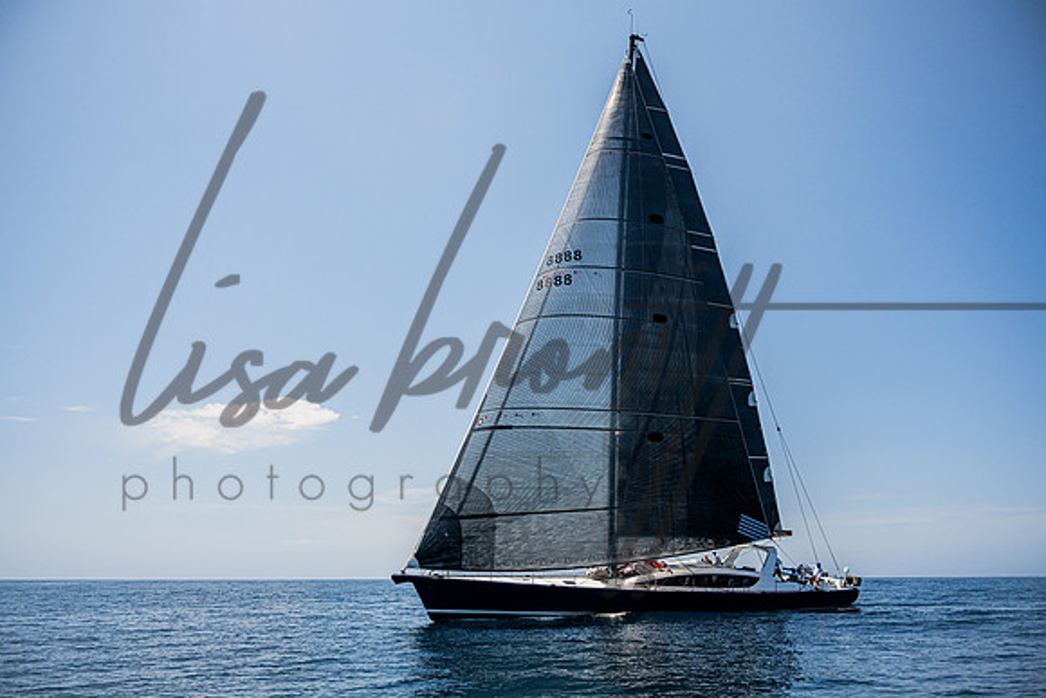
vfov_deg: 52.5
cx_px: 523
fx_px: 707
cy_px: 349
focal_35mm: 24
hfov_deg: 73.0
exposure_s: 1/6400
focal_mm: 24
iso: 200
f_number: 5
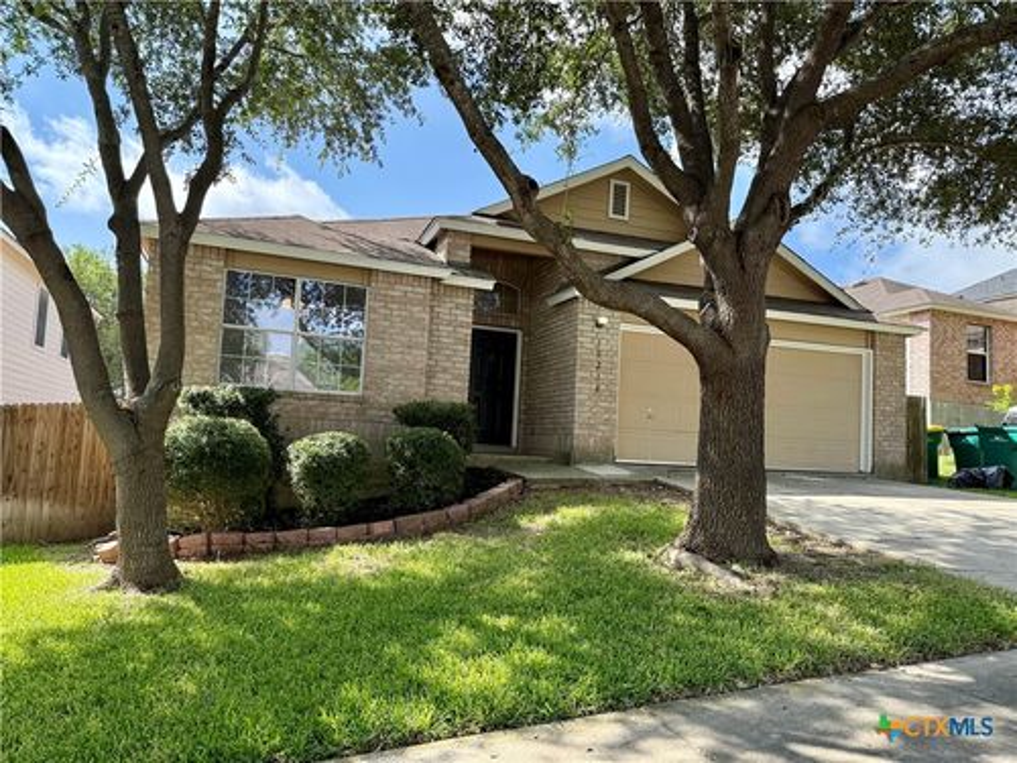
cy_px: 382
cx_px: 508
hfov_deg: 71.6
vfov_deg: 56.8
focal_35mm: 24
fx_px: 705
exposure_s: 1/1464
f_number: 1.78
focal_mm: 6.76
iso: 100
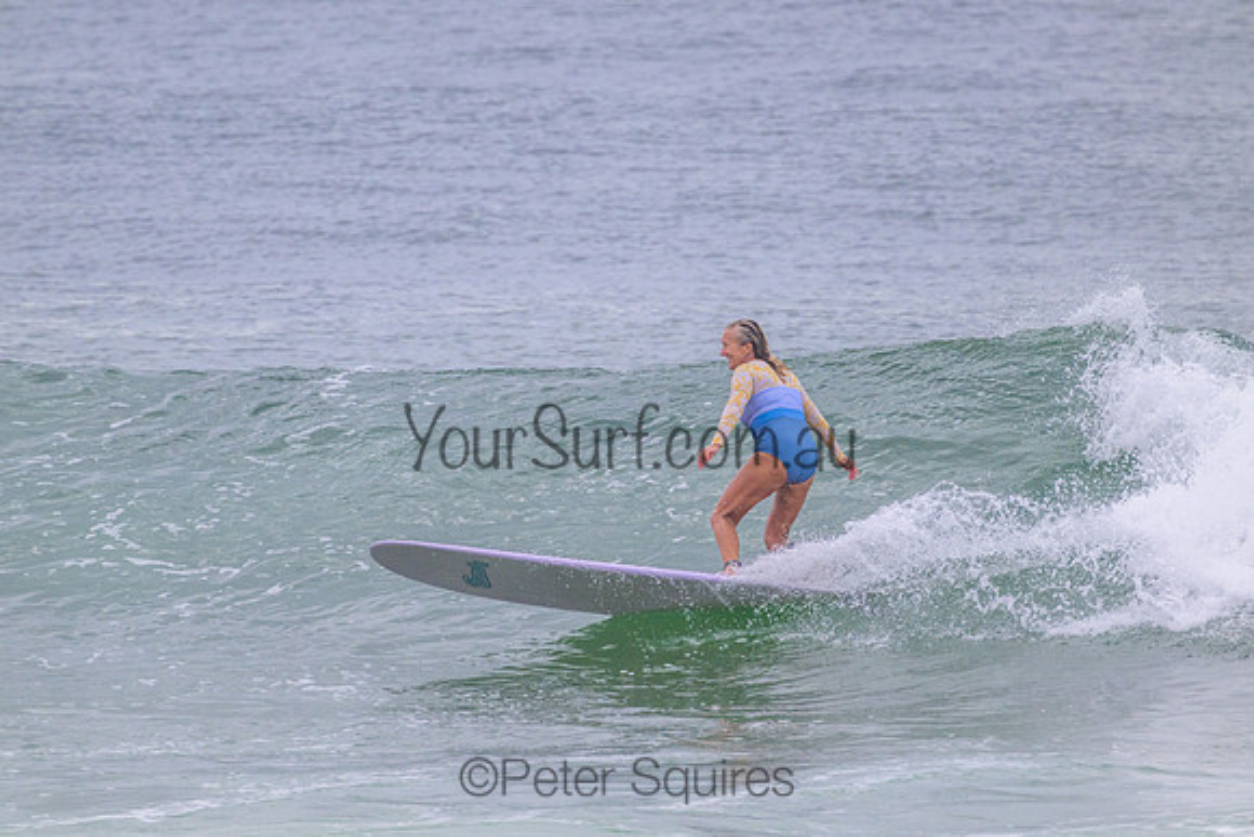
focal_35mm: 800
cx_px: 627
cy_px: 418
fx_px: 27872
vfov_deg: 1.7
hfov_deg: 2.6
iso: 1600
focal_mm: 800
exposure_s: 1/2000
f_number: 11
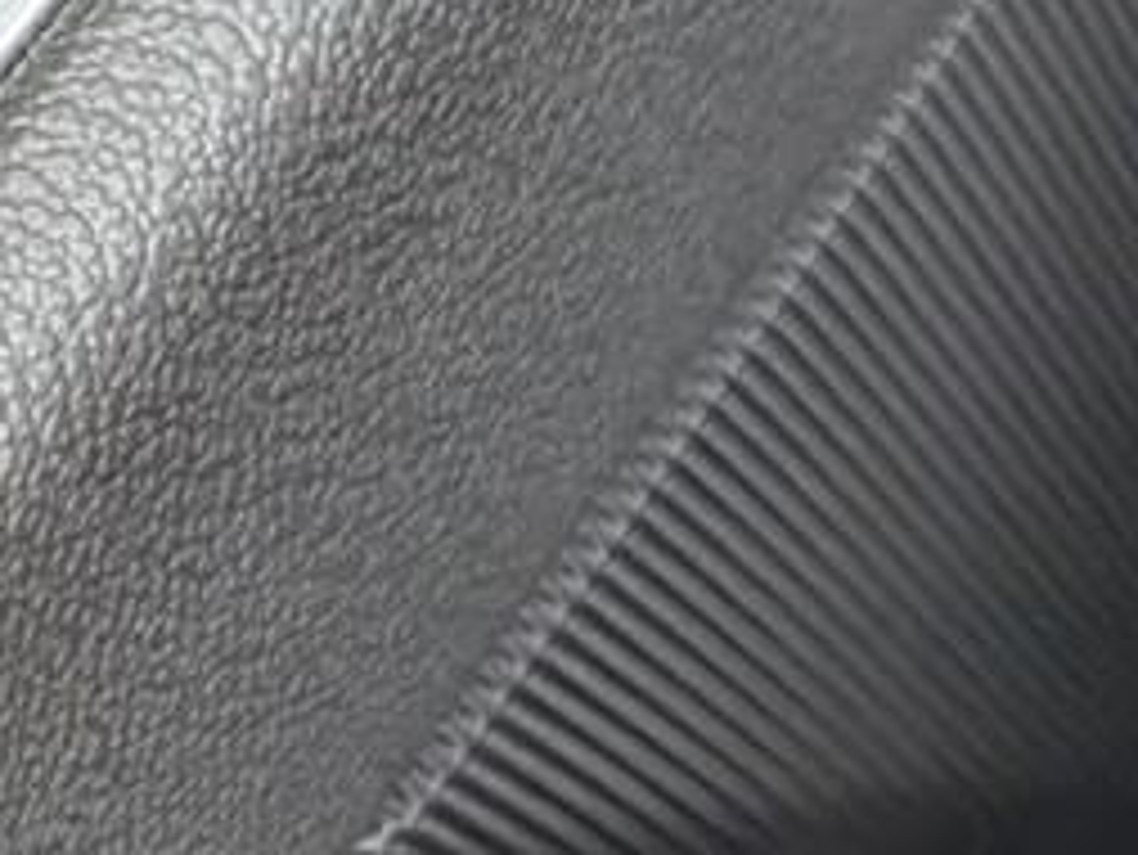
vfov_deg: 7.5
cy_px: -117
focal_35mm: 198
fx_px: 6512
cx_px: -877
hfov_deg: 9.5
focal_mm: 6.9
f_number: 1.68
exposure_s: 1/439
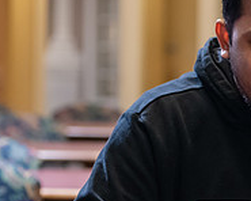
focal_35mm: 206
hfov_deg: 9.3
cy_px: 147
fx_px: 1530
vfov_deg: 7.5
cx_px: 232
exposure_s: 1/250
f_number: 2.8
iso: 2000
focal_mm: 70
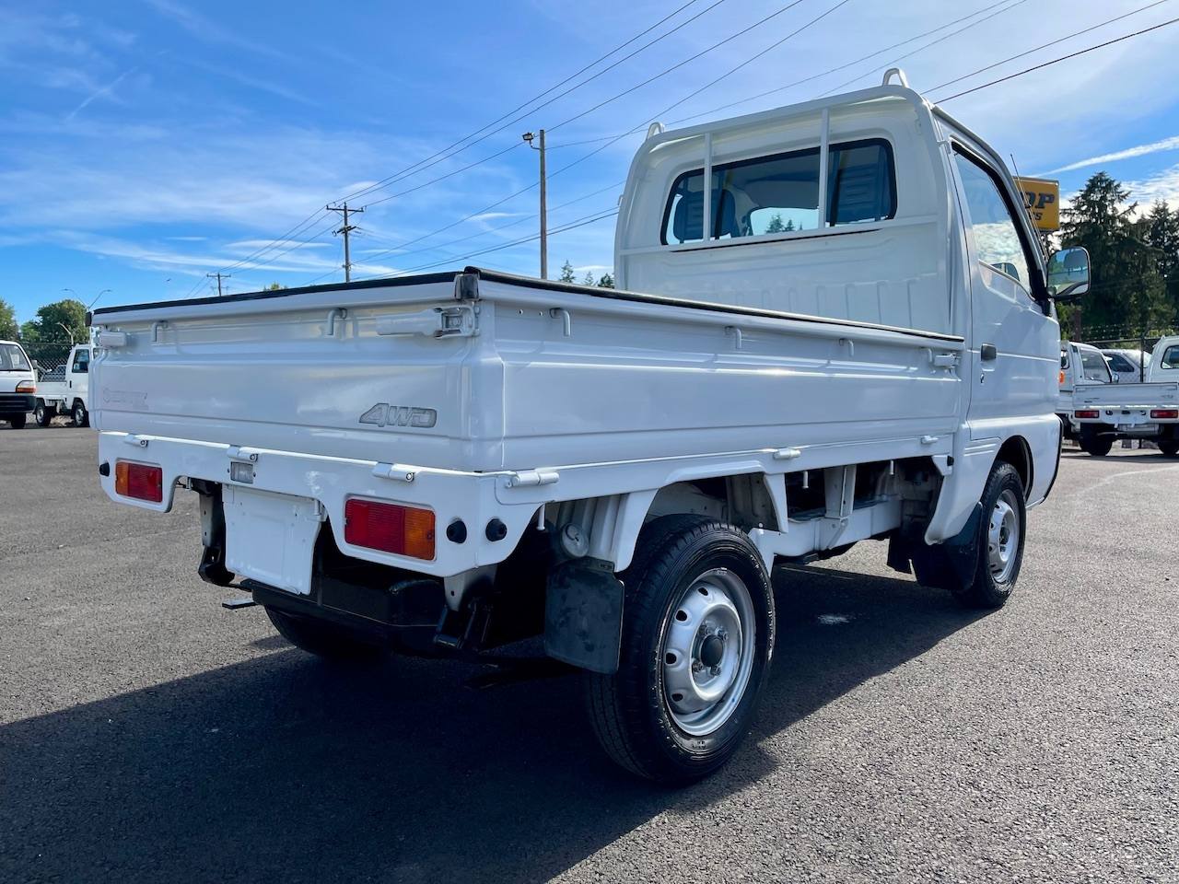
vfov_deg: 54.9
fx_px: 851
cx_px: 590
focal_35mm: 25
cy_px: 442
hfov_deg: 69.4
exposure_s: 1/2387
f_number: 1.6
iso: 32
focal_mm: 5.1
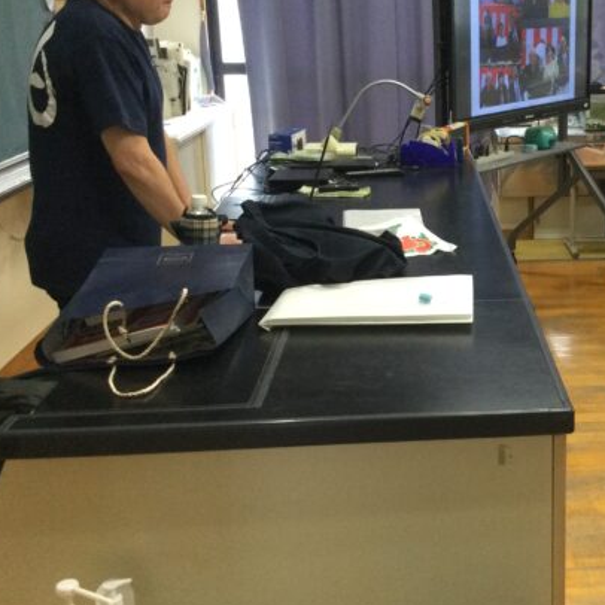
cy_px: 274
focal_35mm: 54
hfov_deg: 30.5
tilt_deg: -12.7
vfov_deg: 31.6
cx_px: 526
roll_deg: +0.4
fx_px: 1068
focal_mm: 3.3
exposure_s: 1/30
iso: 125
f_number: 2.4
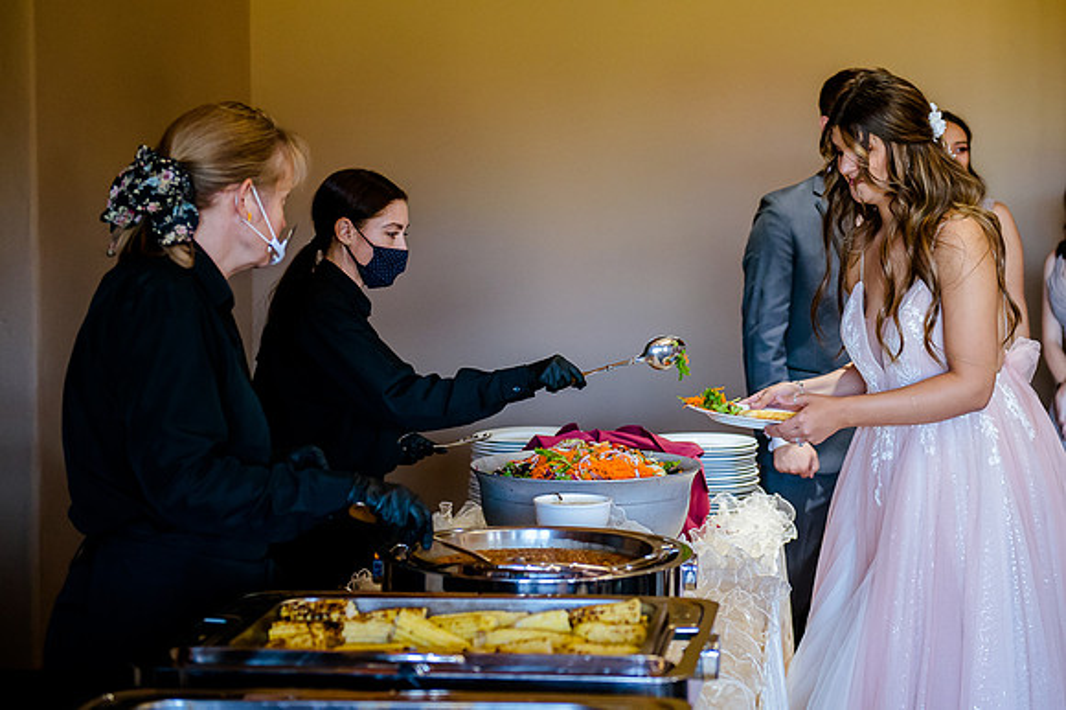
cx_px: 706
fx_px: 2190
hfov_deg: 27.2
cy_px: 309
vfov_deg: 18.4
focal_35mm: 74
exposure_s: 1/200
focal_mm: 55
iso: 2500
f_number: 2.8
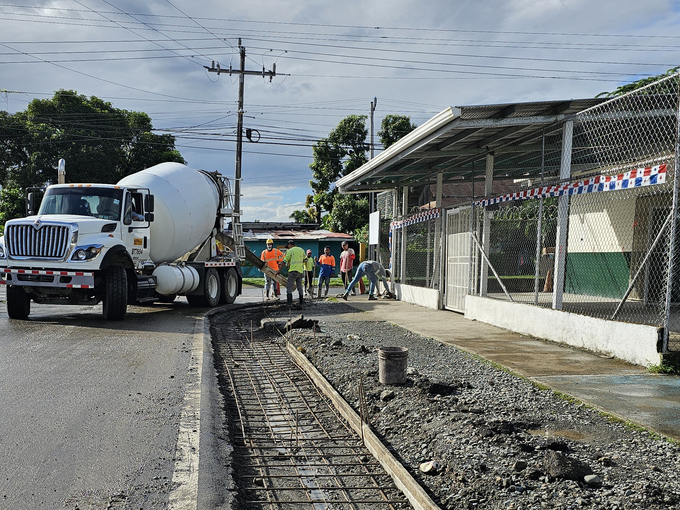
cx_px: 280
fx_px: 766
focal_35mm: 39
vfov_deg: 36.0
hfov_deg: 47.6
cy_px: 380
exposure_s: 1/861
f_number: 1.7
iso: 10
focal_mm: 6.3
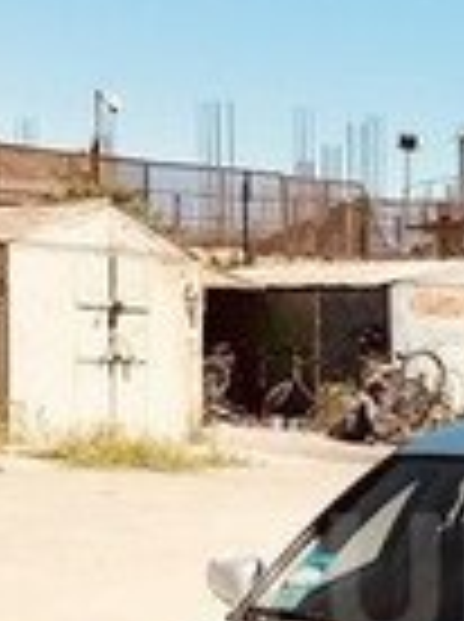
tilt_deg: -6.8
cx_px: 676
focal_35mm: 101
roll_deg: -1.3
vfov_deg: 19.1
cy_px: 580
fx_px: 1811
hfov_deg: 13.8
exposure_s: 1/1742
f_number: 1.8
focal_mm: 3.99
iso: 20
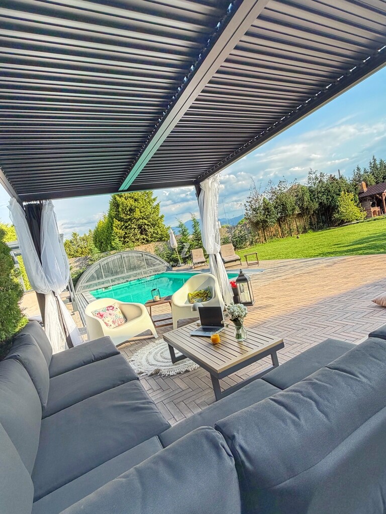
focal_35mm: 14
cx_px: 193
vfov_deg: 102.1
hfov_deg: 85.7
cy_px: 257
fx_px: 208
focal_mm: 2.22
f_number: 2.2
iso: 50
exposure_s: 1/502
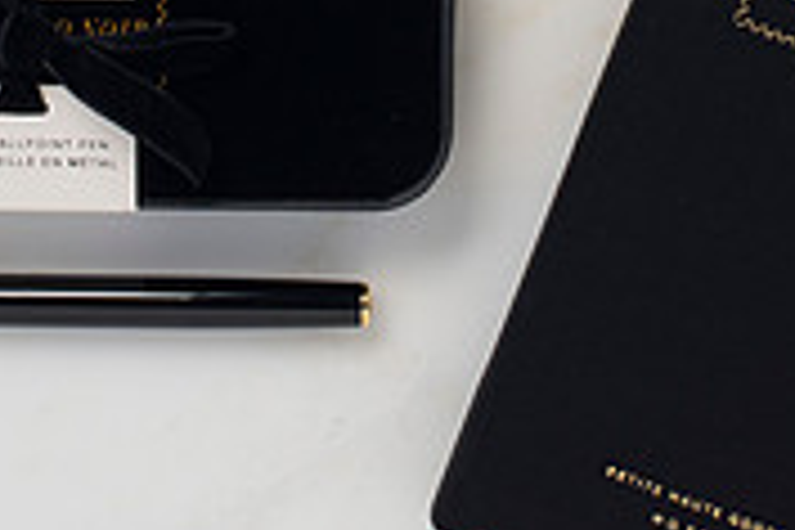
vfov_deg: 7.6
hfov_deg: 11.4
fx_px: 3975
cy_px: -133
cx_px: 379
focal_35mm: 180
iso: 250
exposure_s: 1/80
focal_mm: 50
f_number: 11
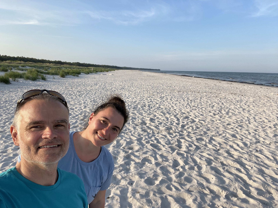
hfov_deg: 73.9
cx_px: 139
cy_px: 104
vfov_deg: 58.9
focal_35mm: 23
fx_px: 185
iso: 25
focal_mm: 2.71
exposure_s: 1/530
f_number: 2.2
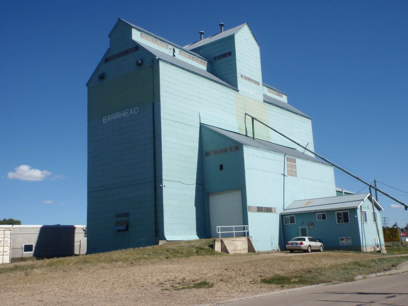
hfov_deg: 51.4
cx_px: 204
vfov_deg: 39.7
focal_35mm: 36
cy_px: 153
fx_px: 424
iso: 64
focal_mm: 6.53
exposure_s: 1/320
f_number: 6.3
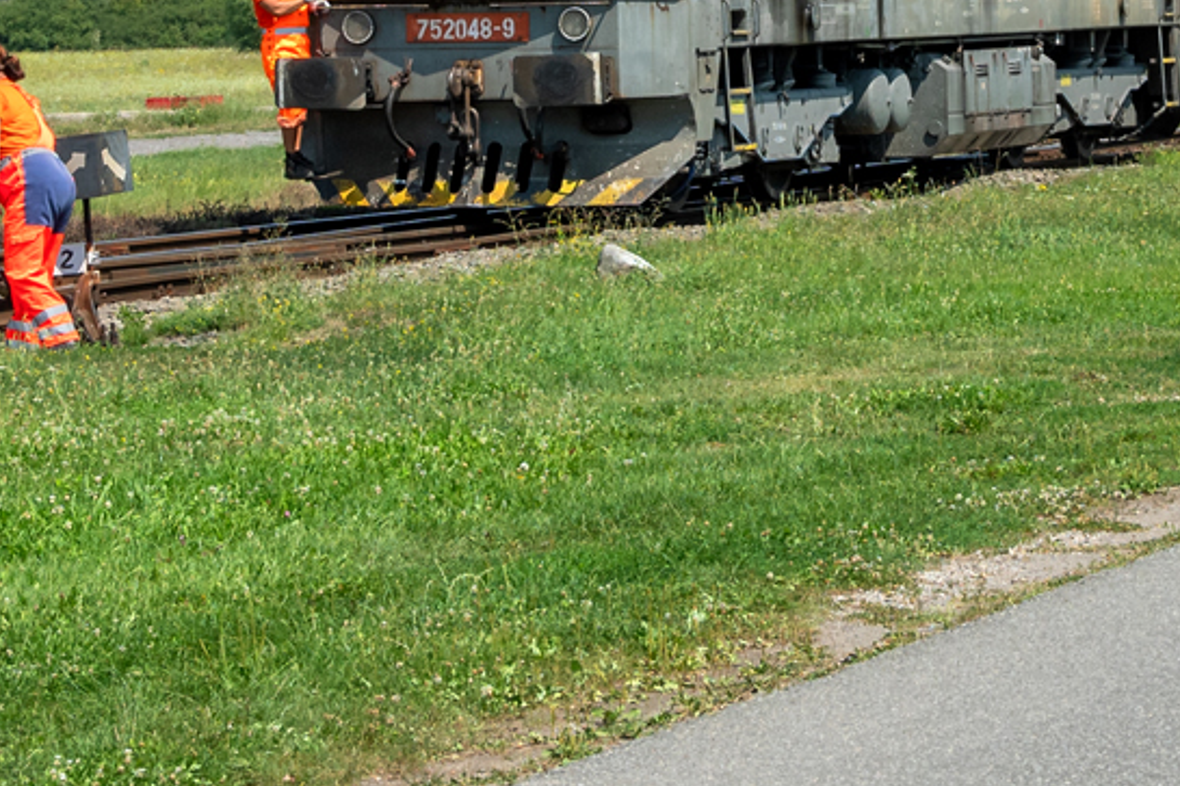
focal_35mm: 141
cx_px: 1050
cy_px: -270
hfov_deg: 14.4
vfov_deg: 9.5
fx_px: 4620
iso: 125
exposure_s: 1/640
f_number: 9
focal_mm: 32
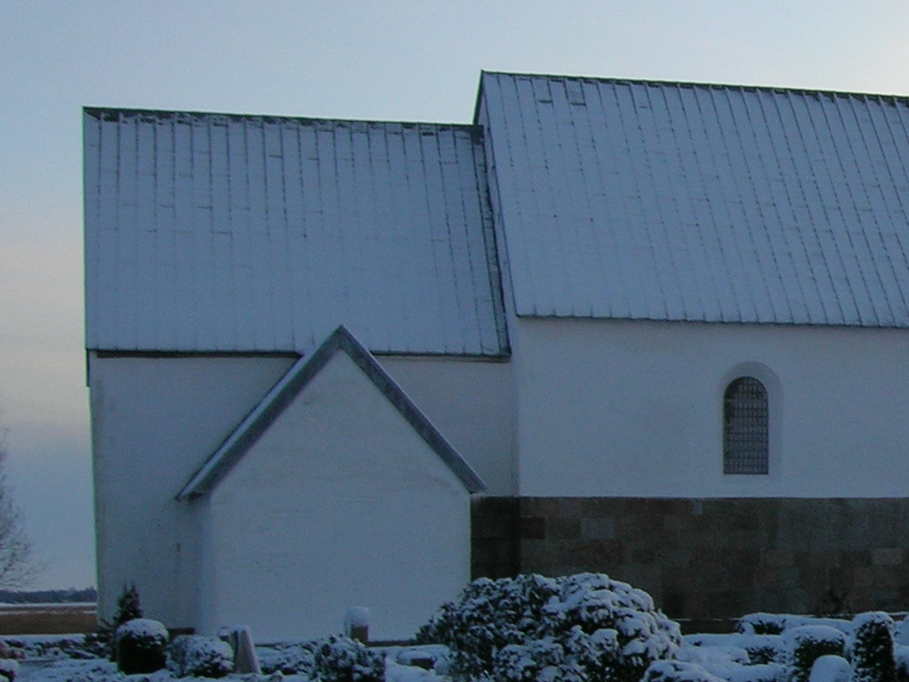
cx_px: 1126
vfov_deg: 17.3
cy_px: 426
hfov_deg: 21.2
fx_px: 2232
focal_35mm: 85
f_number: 4.9
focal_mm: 5.7
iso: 50
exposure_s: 1/30.6
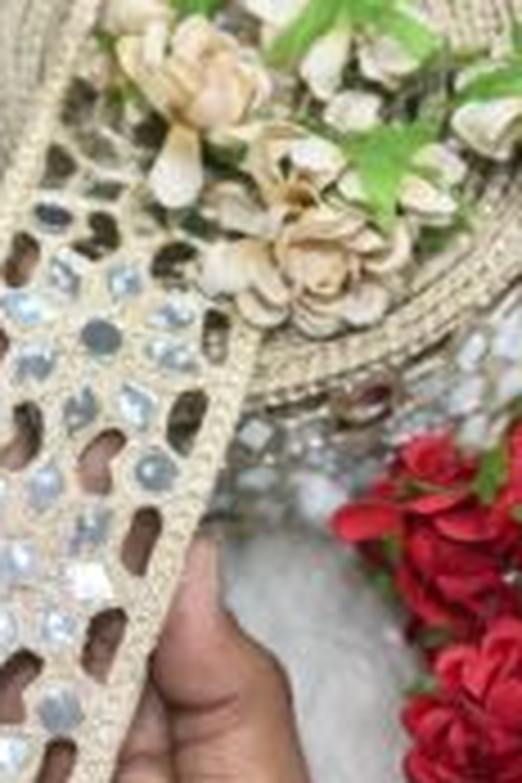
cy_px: 576
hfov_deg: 11.8
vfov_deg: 17.7
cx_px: -22
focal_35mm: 115
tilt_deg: -61.6
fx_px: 2501
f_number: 1.78
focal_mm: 6.76
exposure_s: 1/100
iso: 50
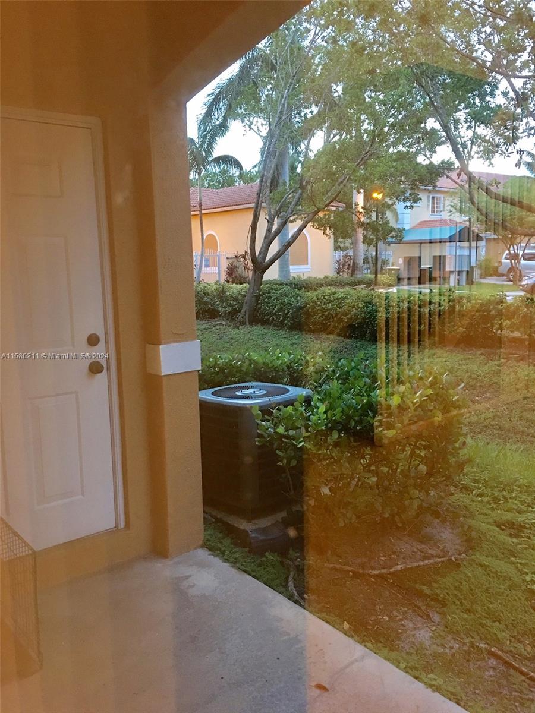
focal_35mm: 29
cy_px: 356
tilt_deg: -8.0
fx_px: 598
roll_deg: +1.0
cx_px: 268
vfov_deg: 61.7
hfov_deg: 48.2
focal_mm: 4.15
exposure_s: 1/4
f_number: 2.2
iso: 64
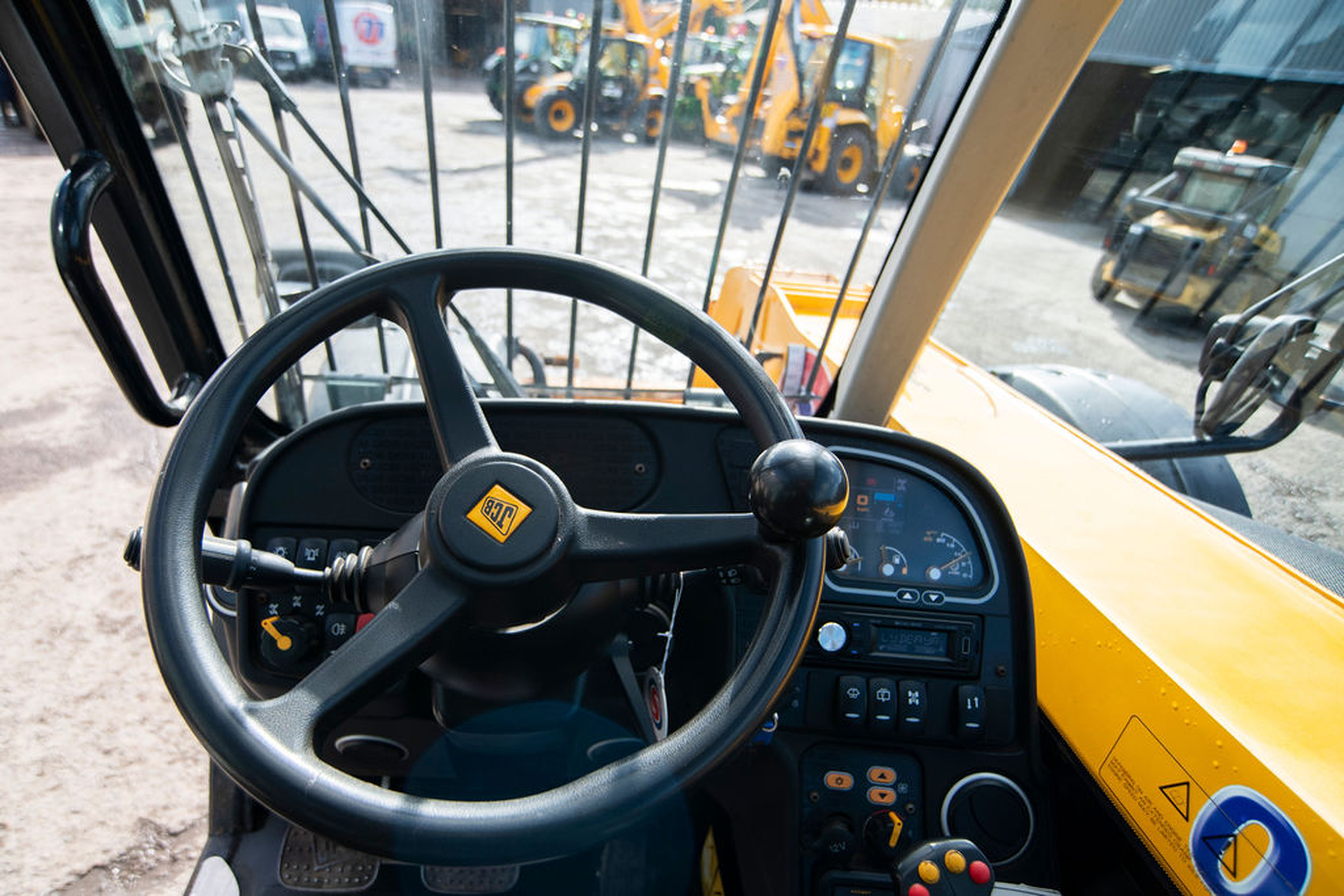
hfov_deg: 85.8
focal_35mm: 19
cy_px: 475
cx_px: 631
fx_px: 722
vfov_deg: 63.6
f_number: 5
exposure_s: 1/640
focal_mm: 18
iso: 250
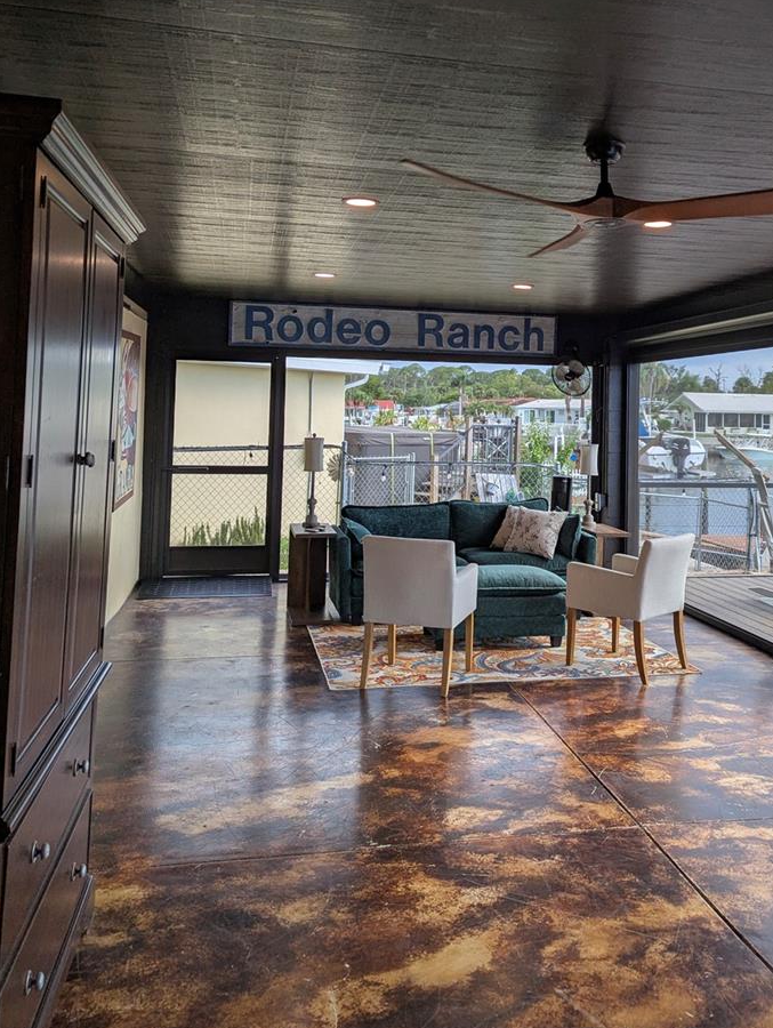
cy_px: 378
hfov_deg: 43.8
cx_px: 493
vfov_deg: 56.0
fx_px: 951
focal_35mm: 32
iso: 43
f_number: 1.85
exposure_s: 1/299
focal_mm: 6.81
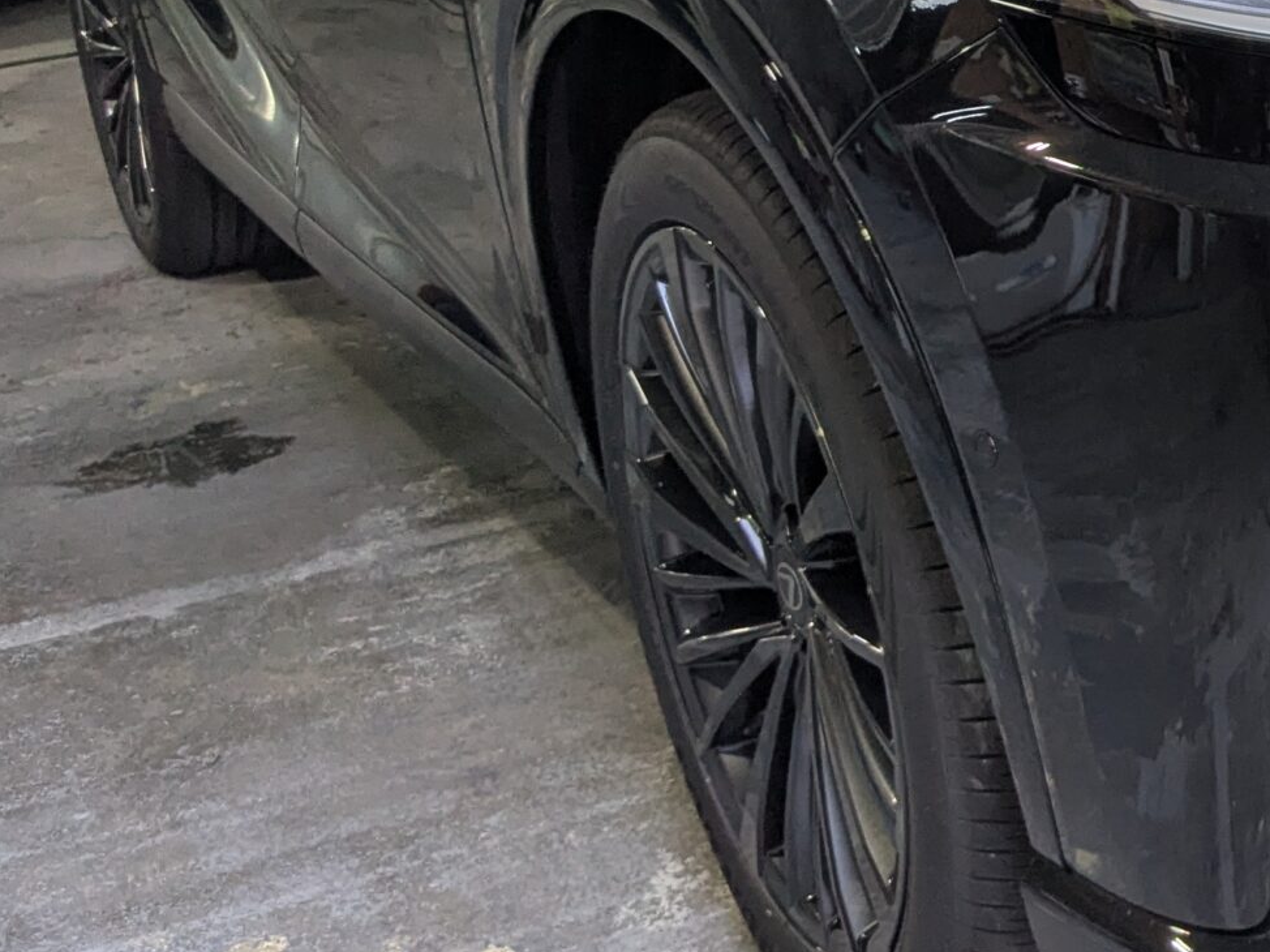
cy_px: 38
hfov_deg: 24.4
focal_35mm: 71
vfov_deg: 20.2
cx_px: 1584
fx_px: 2604
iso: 48
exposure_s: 1/257
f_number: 1.73
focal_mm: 4.38
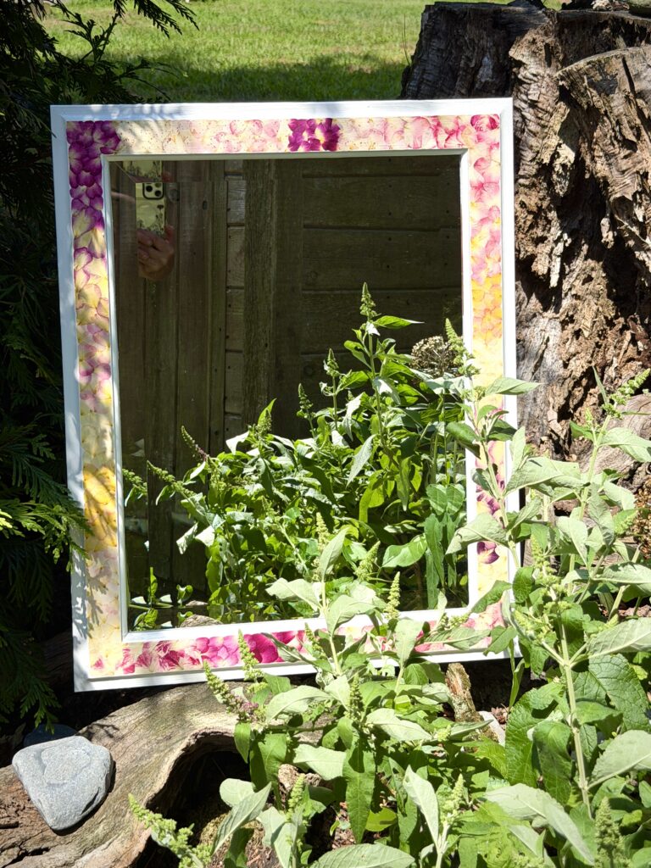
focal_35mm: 48
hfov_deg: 30.3
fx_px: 1204
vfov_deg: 39.7
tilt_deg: -15.1
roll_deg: -1.4
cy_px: 434
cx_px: 326
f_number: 1.78
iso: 64
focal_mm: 6.76
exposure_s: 1/3096
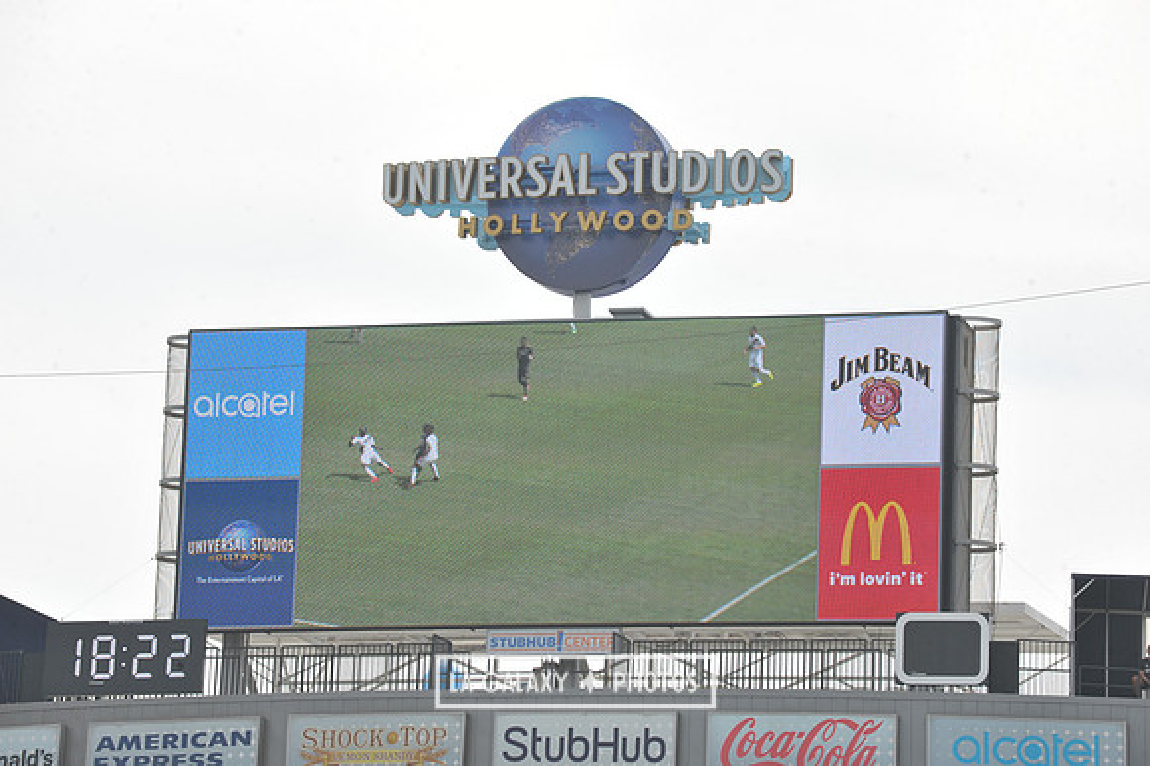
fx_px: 6385
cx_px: 575
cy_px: 383
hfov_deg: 10.3
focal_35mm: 200
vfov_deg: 6.9
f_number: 11
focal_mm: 200
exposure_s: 1/500
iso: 320
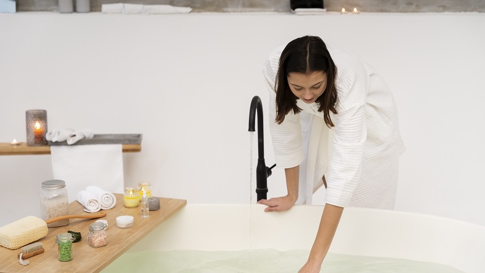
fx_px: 861
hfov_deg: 31.5
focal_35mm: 67
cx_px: 243
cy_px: 132
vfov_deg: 18.0
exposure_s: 1/160
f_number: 2.8
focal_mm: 62.9
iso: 500
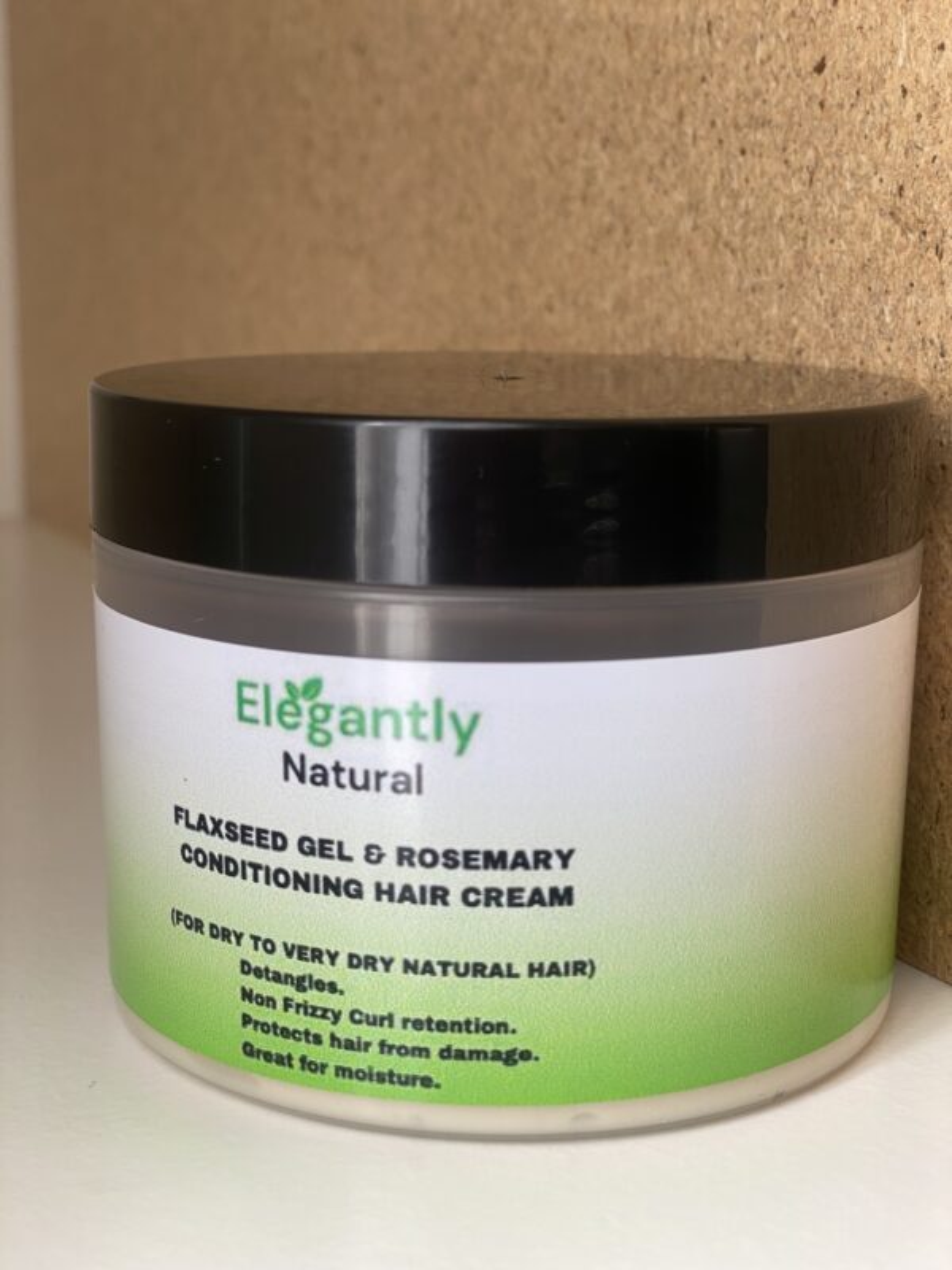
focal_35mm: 52
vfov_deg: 36.8
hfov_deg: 28.0
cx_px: 476
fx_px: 1907
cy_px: 635
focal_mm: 6
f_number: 2
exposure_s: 1/146
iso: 20
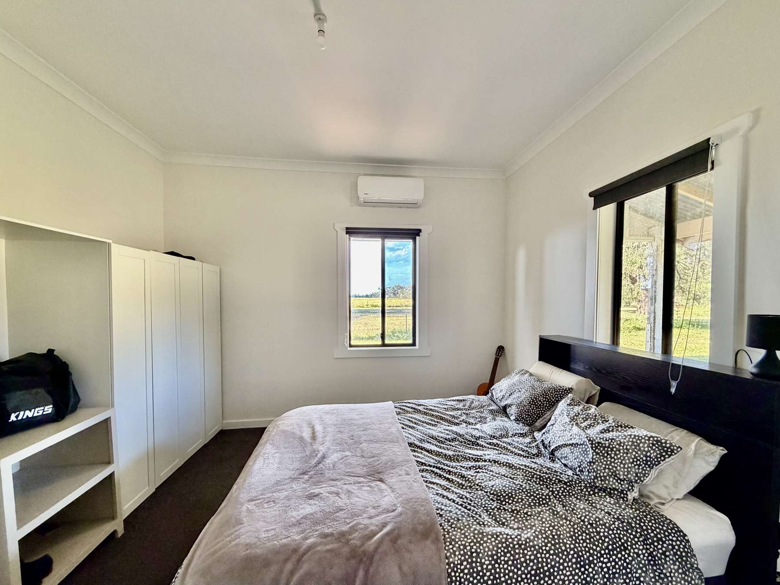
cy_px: 310
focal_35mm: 15
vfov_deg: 81.7
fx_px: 338
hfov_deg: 98.1
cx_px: 407
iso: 320
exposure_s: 1/80
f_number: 2.2
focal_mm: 2.22
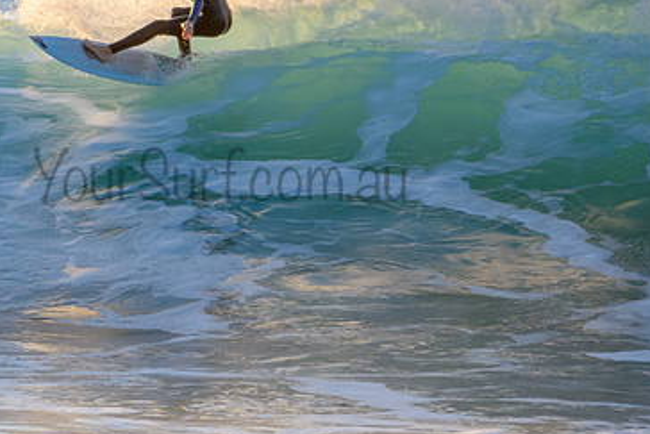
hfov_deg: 1.7
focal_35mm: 1195
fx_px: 21584
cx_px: 218
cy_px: 160
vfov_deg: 1.2
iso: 720
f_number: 5.6
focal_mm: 500
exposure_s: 1/1600
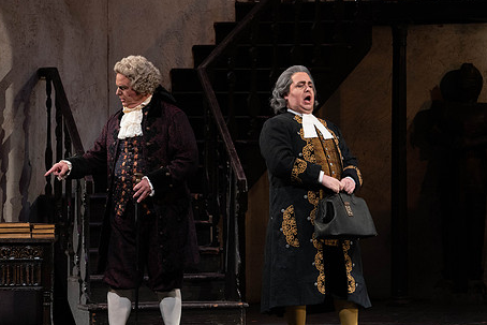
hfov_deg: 8.3
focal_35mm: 248
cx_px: 237
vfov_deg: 5.5
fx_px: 3356
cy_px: 186
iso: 3200
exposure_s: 1/250
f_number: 8
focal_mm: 194
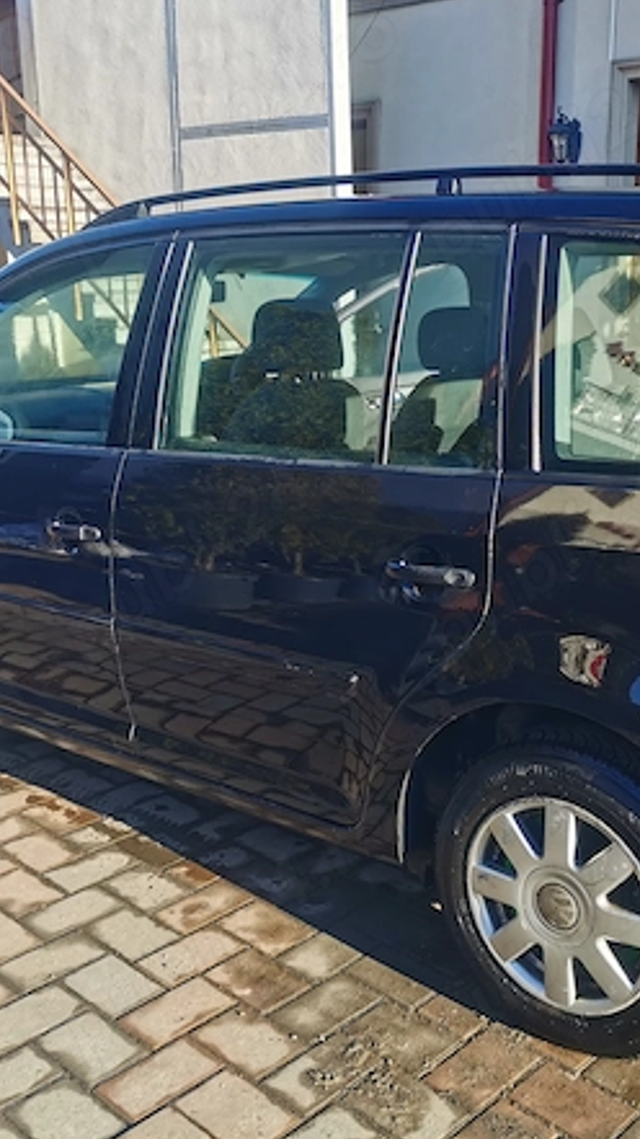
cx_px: 410
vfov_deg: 50.5
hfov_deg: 29.5
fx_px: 1207
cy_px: 560
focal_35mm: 40
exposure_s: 1/744
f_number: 1.8
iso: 50
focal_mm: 5.58
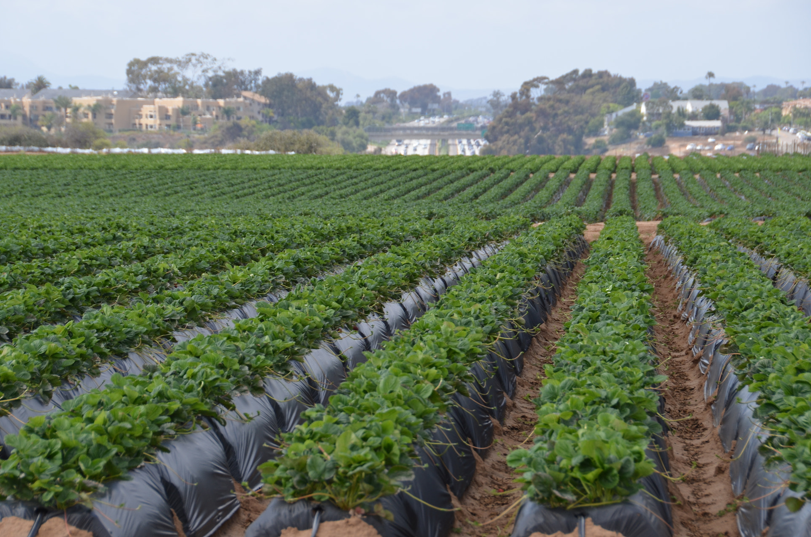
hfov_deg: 10.7
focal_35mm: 192
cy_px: 251
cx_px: 385
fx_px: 4316
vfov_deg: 7.1
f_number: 8
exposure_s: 1/250
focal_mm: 120
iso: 140
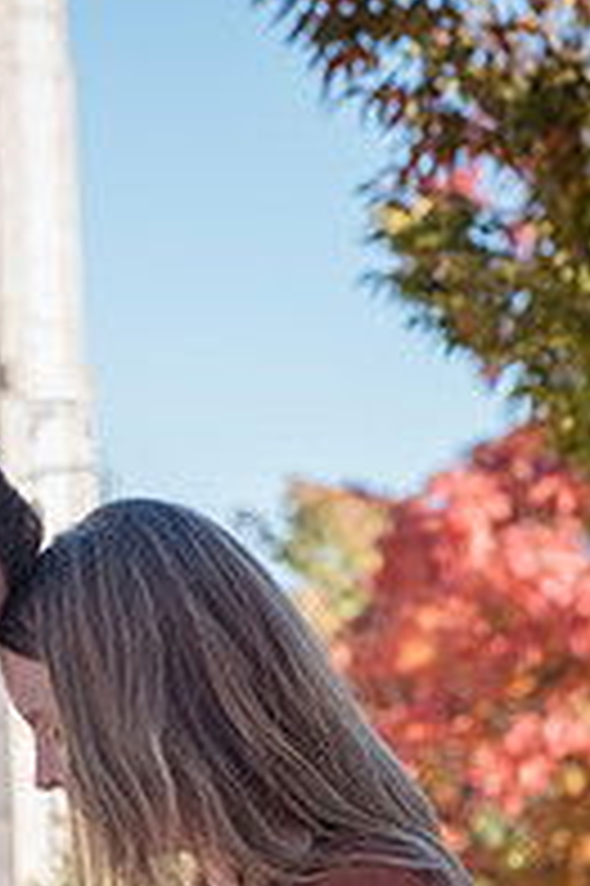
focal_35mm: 240
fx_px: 5910
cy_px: 980
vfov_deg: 8.5
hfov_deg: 5.7
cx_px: -77
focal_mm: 105
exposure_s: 1/500
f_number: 9
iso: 800
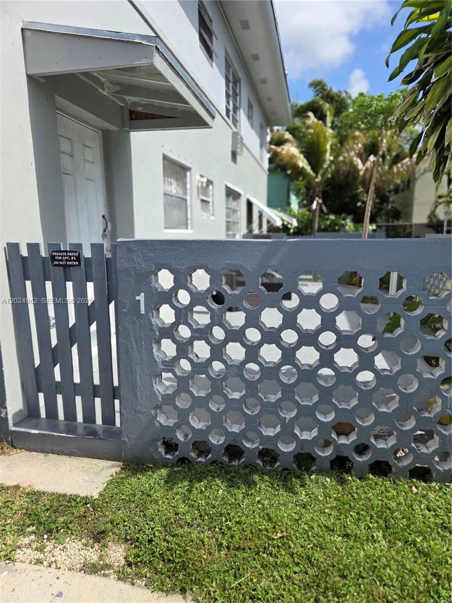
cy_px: 302
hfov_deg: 58.9
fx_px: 400
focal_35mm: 23
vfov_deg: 73.9
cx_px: 226
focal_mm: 5.4
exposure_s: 1/4274
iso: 80
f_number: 1.8
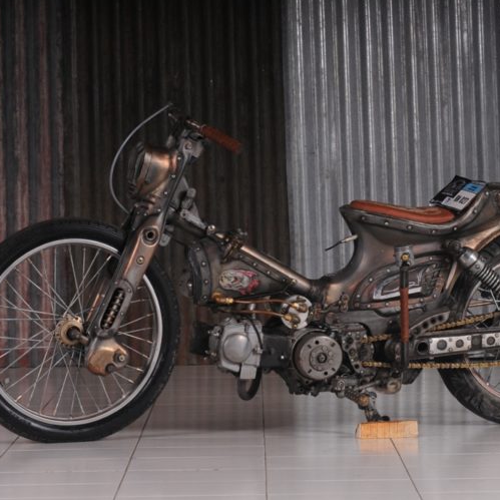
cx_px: 265
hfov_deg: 8.5
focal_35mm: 206
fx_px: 3361
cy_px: 246
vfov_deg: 8.5
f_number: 11
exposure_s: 1/250
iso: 400
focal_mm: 105
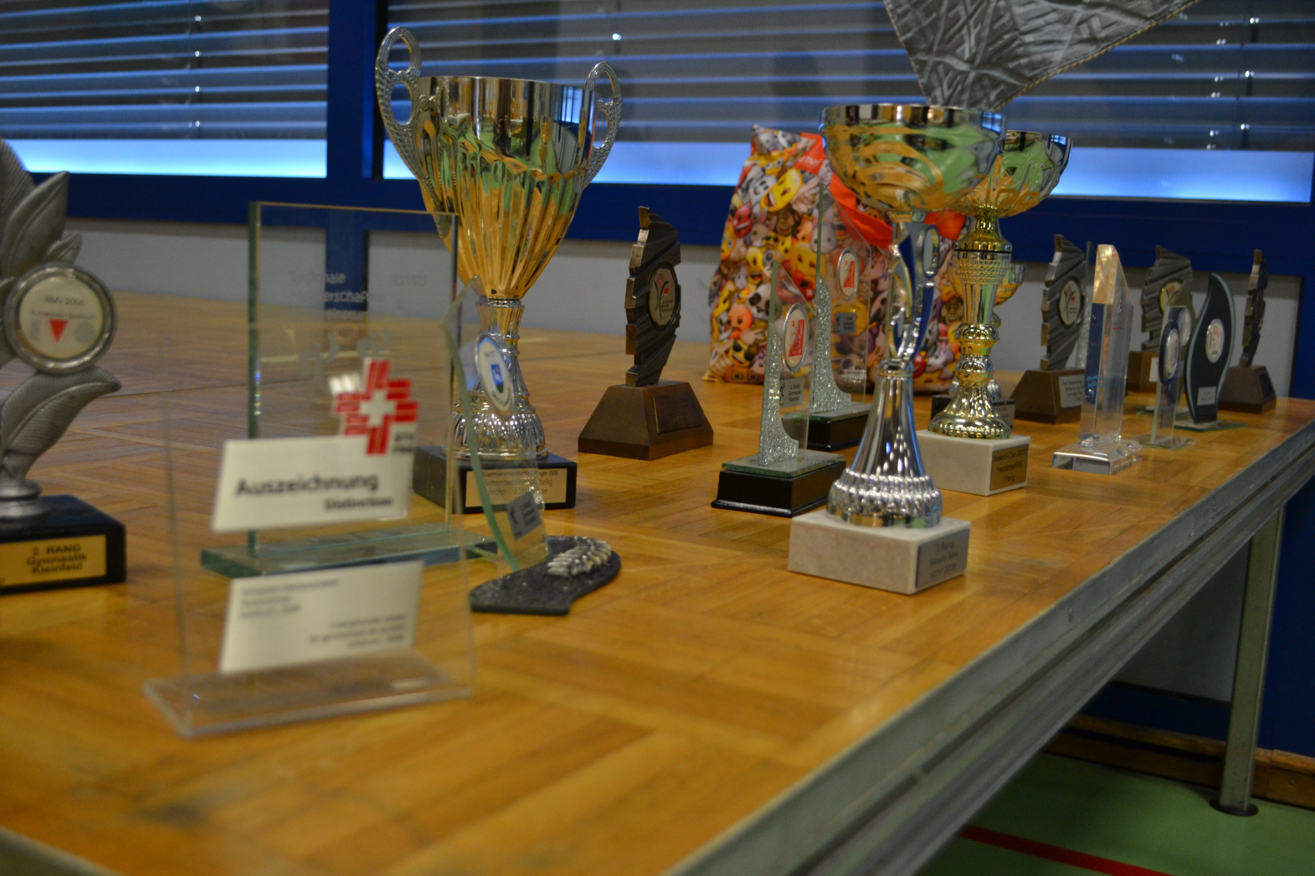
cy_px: 438
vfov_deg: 34.2
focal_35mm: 39
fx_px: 1424
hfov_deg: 49.6
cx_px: 658
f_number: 4.2
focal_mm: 26
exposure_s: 1/60
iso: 1100
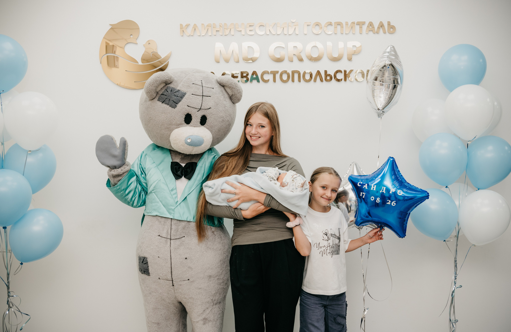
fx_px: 498
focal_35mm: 35
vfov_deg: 36.9
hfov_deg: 54.3
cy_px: 164
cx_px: 263
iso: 250
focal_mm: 34
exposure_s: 1/250
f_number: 4
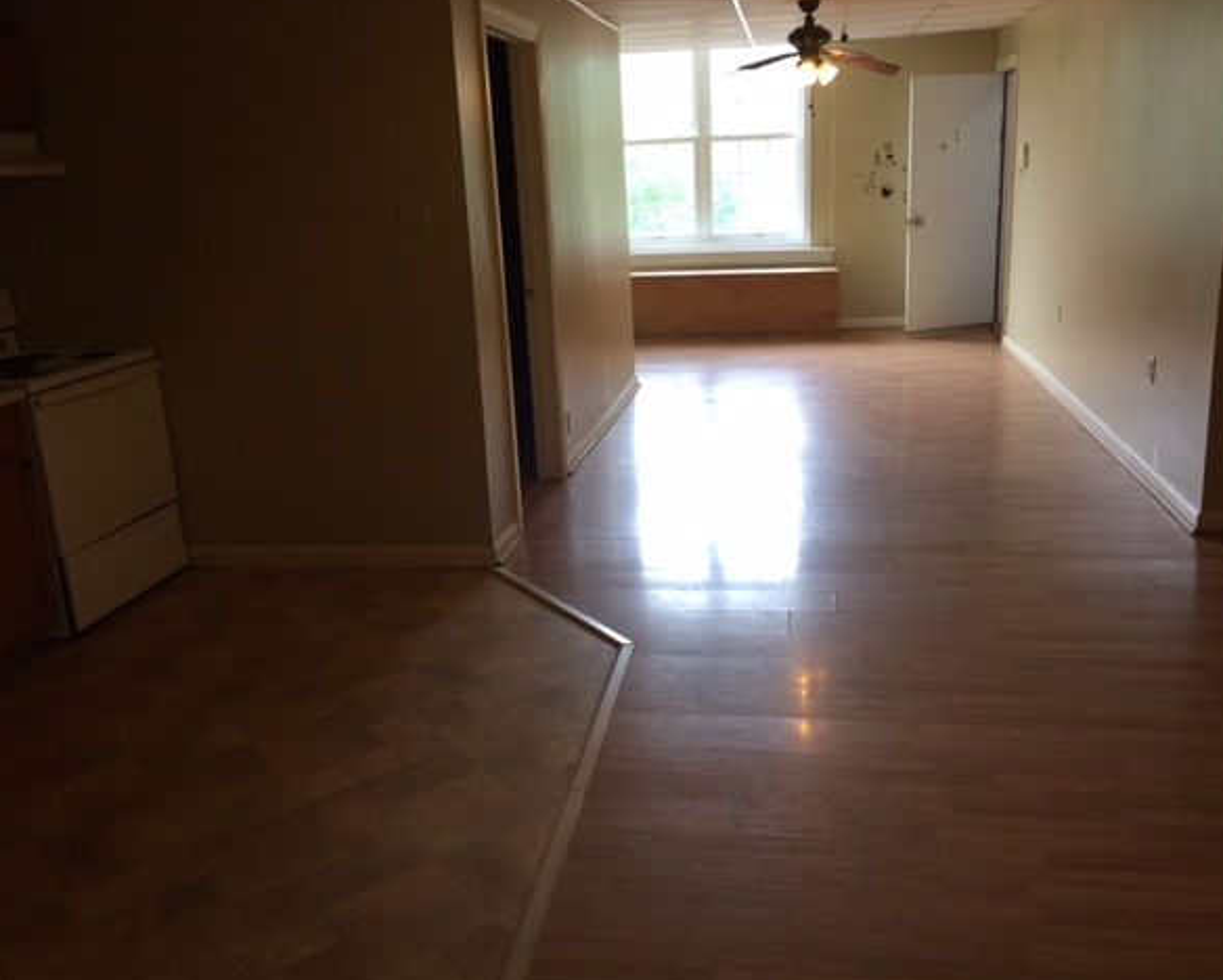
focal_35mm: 31
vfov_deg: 47.2
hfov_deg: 57.1
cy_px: 490
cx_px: 651
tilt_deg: -16.9
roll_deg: +3.1
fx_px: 1123
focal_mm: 4.15
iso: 32
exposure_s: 1/30
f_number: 2.2
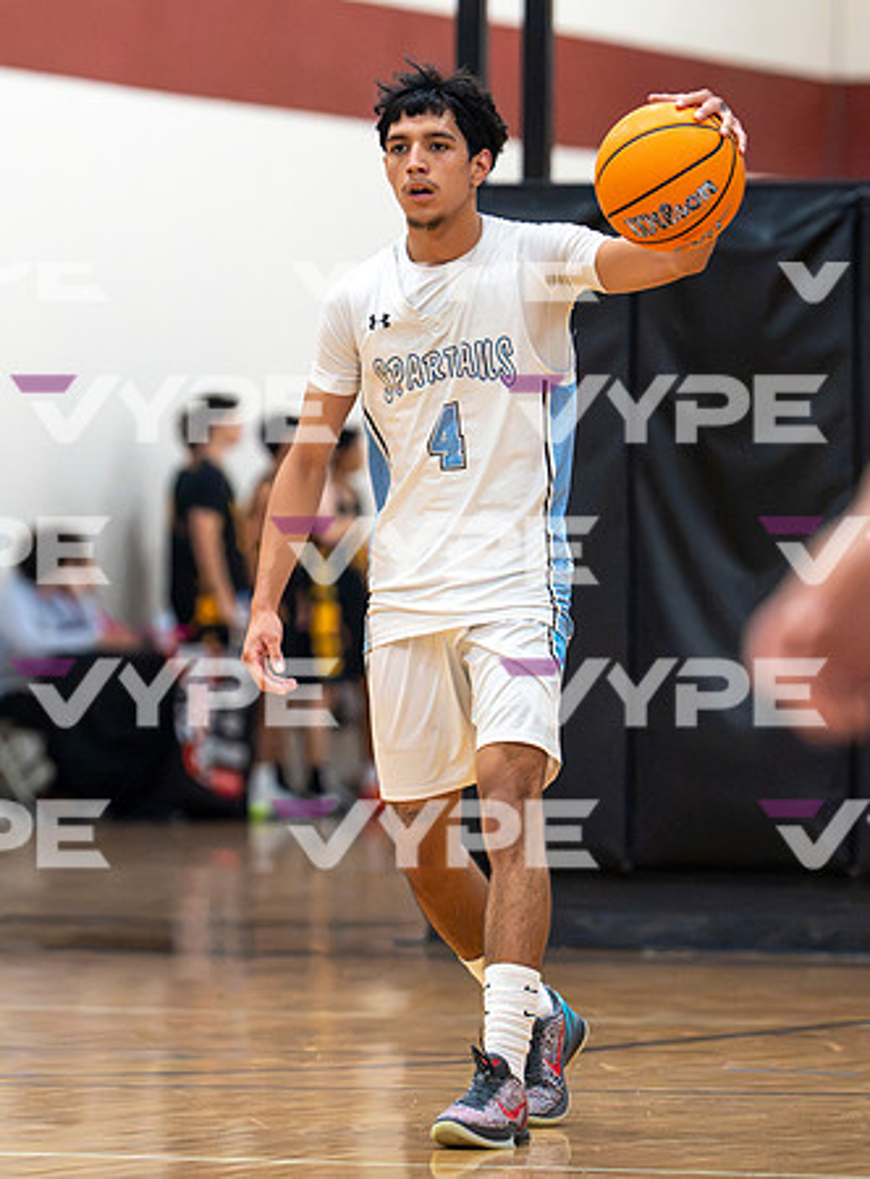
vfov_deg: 6.3
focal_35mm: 317
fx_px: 10727
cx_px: 368
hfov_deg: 4.6
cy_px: 483
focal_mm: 154
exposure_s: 1/1250
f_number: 3.2
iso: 10000
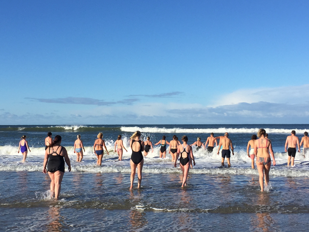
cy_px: 117
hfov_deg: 36.8
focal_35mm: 52
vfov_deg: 28.0
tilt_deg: +1.1
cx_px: 141
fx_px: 464
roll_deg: -0.6
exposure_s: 1/2475
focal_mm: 4.15
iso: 32
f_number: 2.2
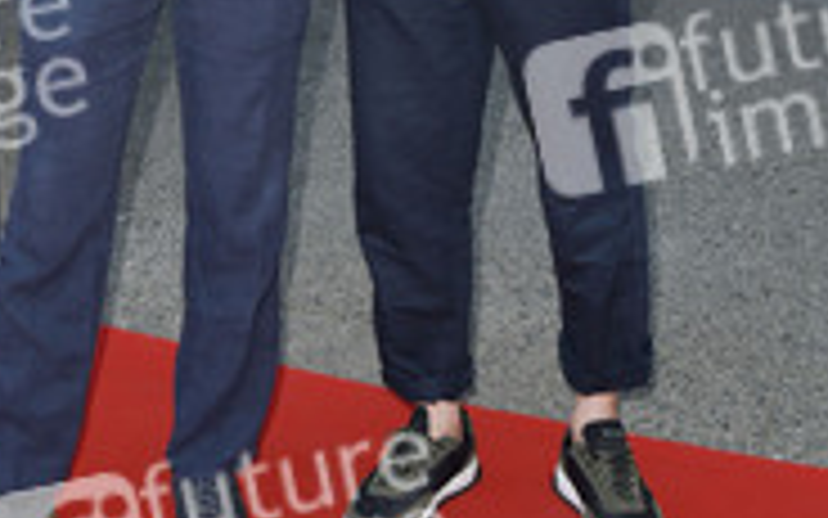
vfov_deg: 17.3
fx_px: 1602
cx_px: 346
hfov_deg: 28.9
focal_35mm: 71
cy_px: -135
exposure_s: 1/200
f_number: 6.3
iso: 640
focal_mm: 32
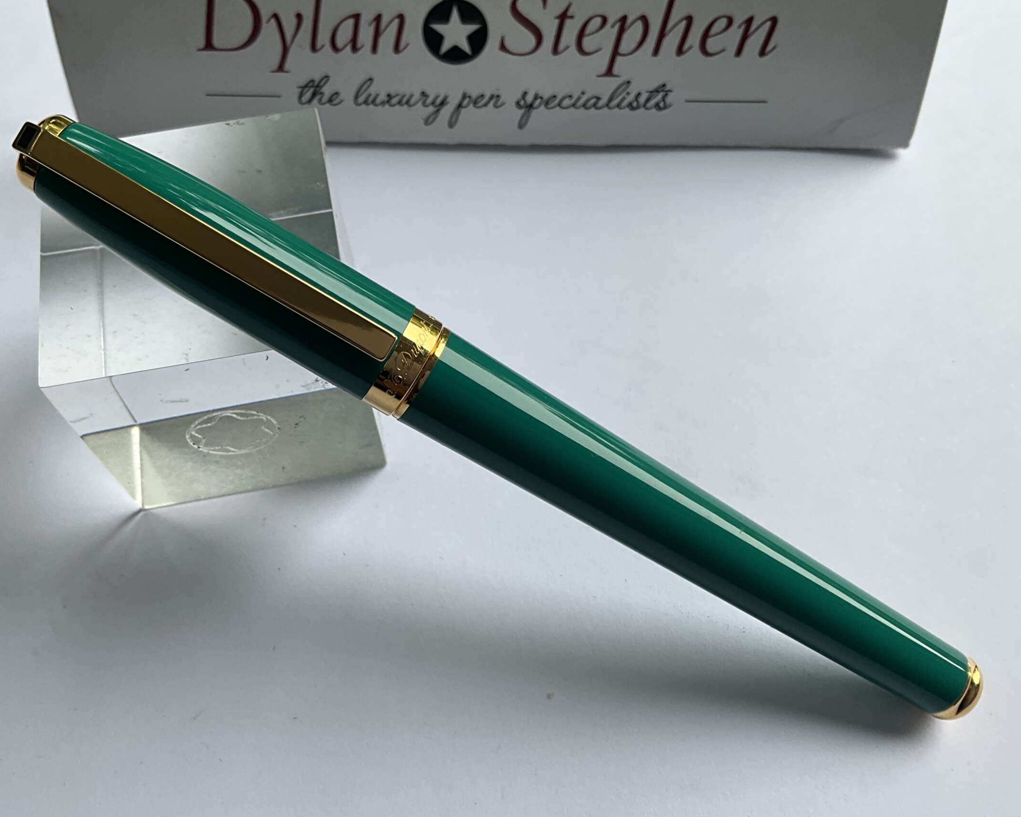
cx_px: 447
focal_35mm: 34
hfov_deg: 52.7
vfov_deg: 43.4
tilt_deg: -62.5
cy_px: 409
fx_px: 1027
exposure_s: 1/122
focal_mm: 3
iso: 25
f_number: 1.8
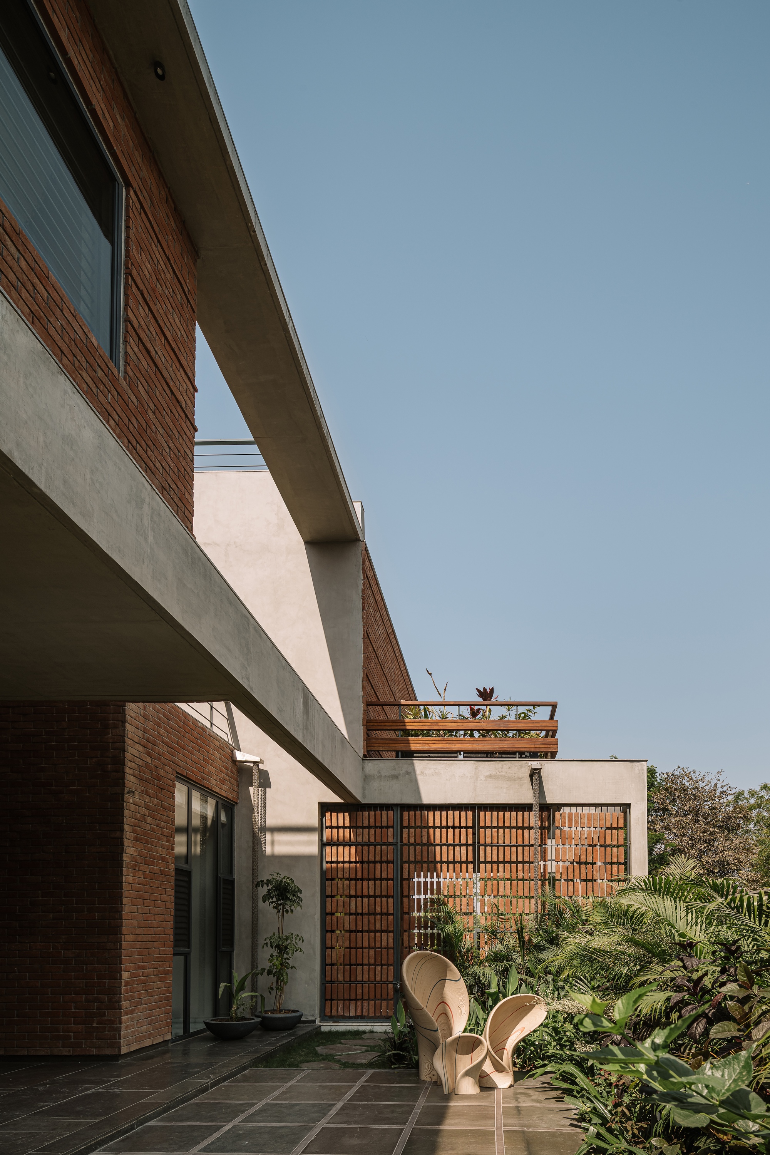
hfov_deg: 64.6
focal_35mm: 19
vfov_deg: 86.9
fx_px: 610
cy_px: 578
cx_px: 385
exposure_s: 1/125
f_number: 10
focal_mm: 19
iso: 100
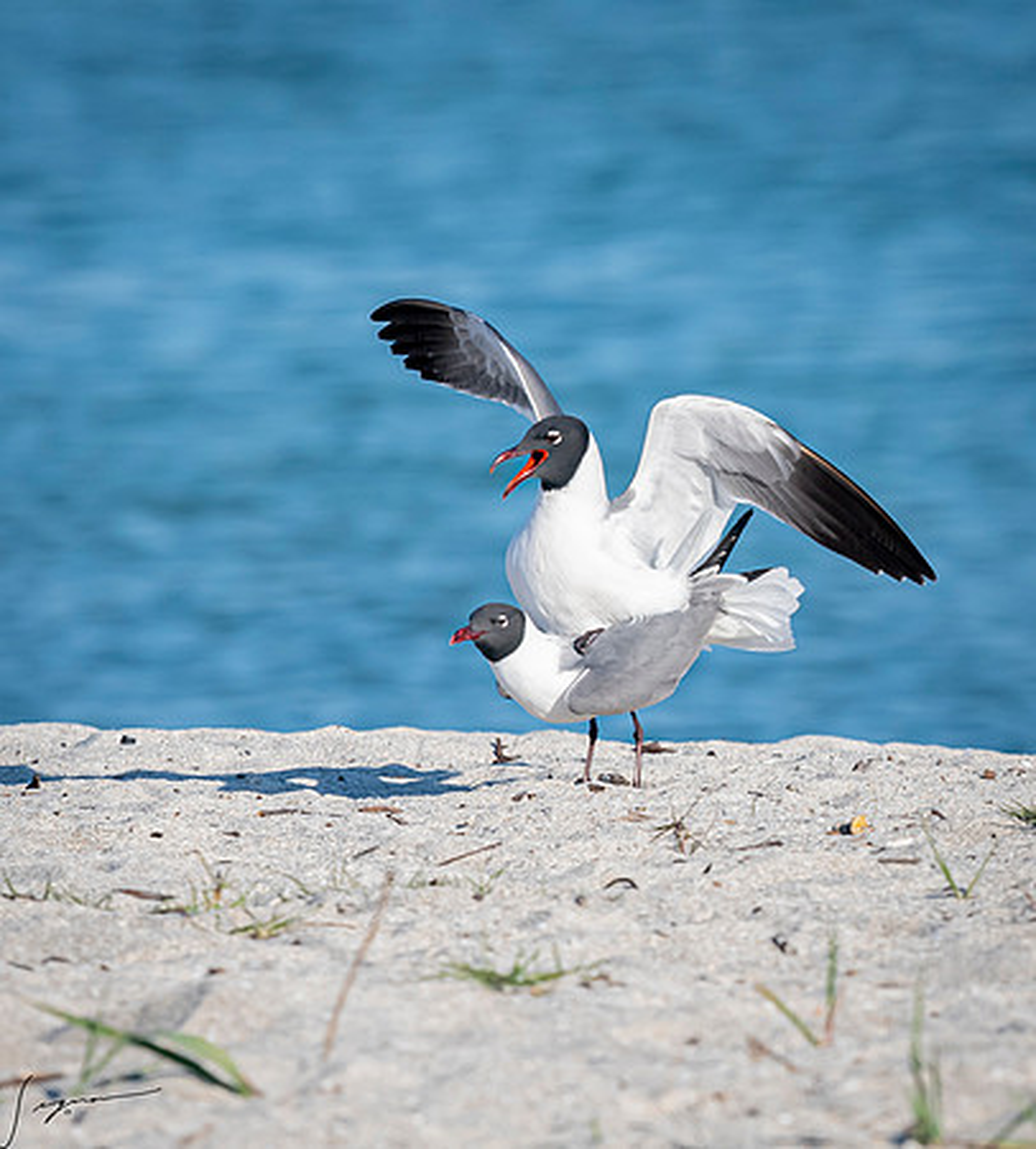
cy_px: 426
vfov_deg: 1.9
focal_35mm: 981
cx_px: 1166
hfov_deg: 1.7
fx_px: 35081
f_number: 5.6
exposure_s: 1/2000
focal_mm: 300
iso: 500
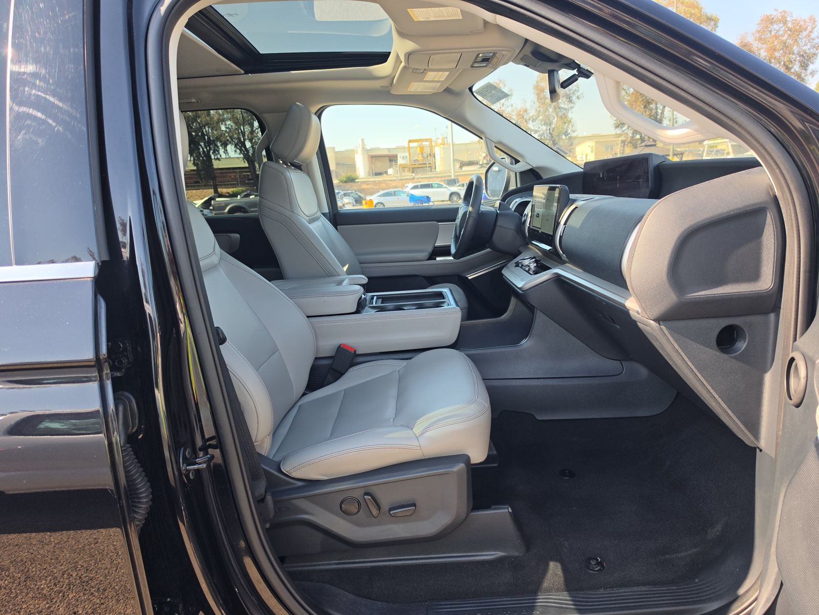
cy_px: 308
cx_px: 410
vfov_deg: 58.9
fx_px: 544
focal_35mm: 23
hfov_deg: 73.9
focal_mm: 6.5
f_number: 1.4
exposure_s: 1/207
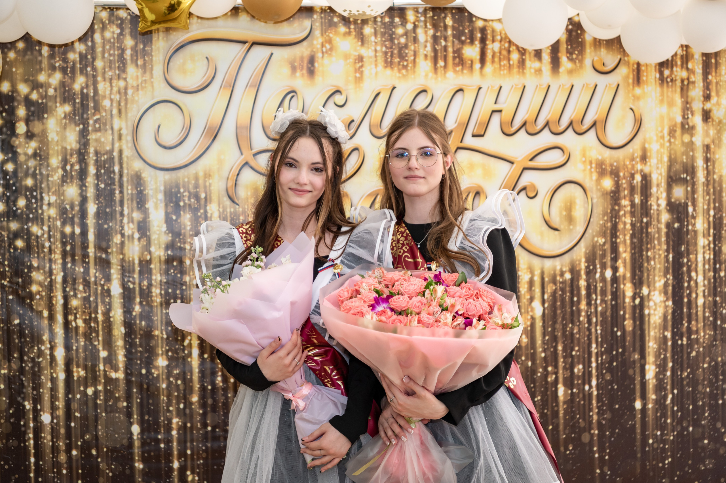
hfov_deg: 32.4
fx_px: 1249
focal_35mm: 62
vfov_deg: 21.9
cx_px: 363
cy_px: 242
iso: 400
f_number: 2.8
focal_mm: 62
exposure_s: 1/200
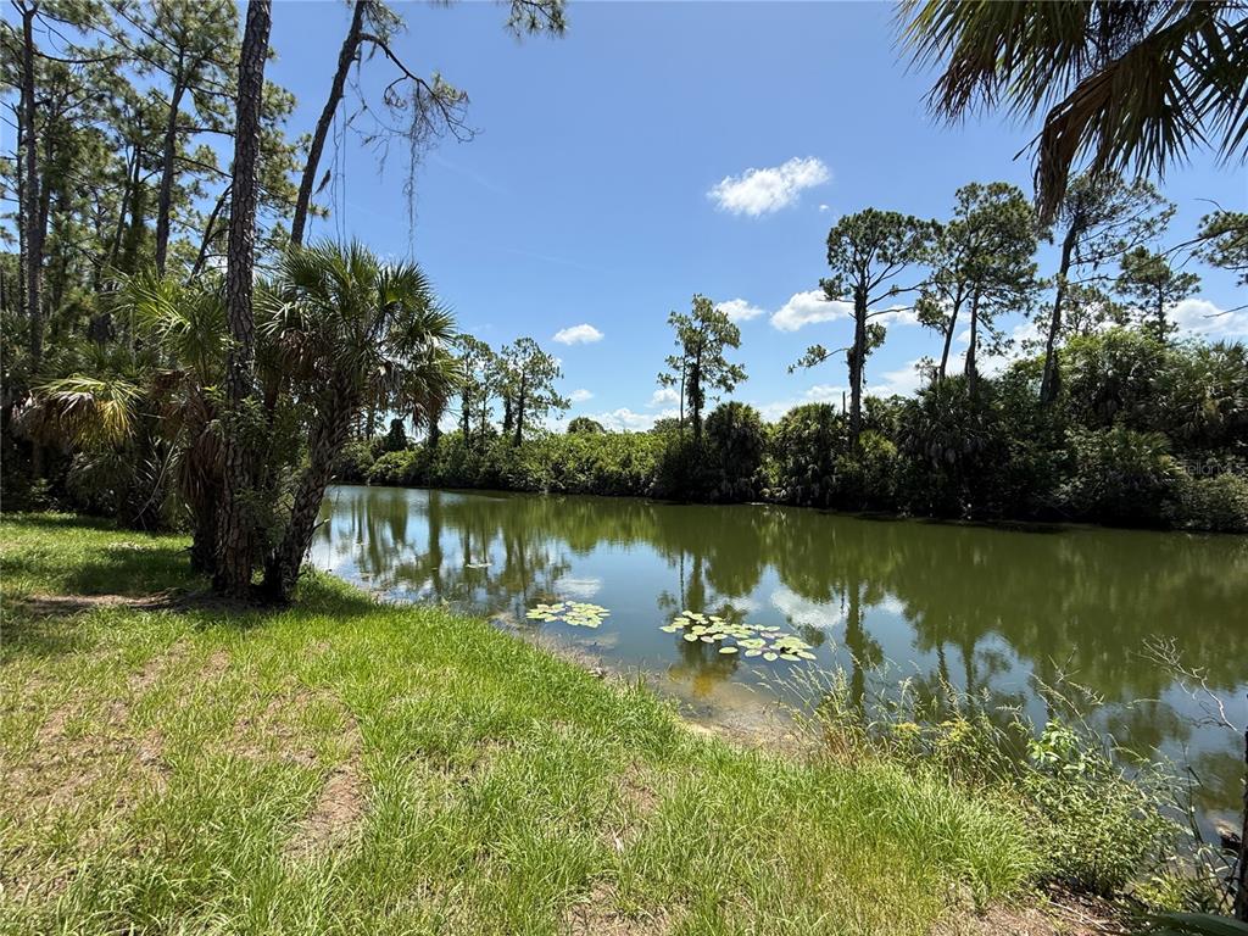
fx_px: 505
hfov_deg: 102.1
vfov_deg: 85.7
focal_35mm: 14
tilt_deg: -2.3
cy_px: 468
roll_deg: +2.3
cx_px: 624
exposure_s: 1/1698
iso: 50
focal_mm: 2.22
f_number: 2.2
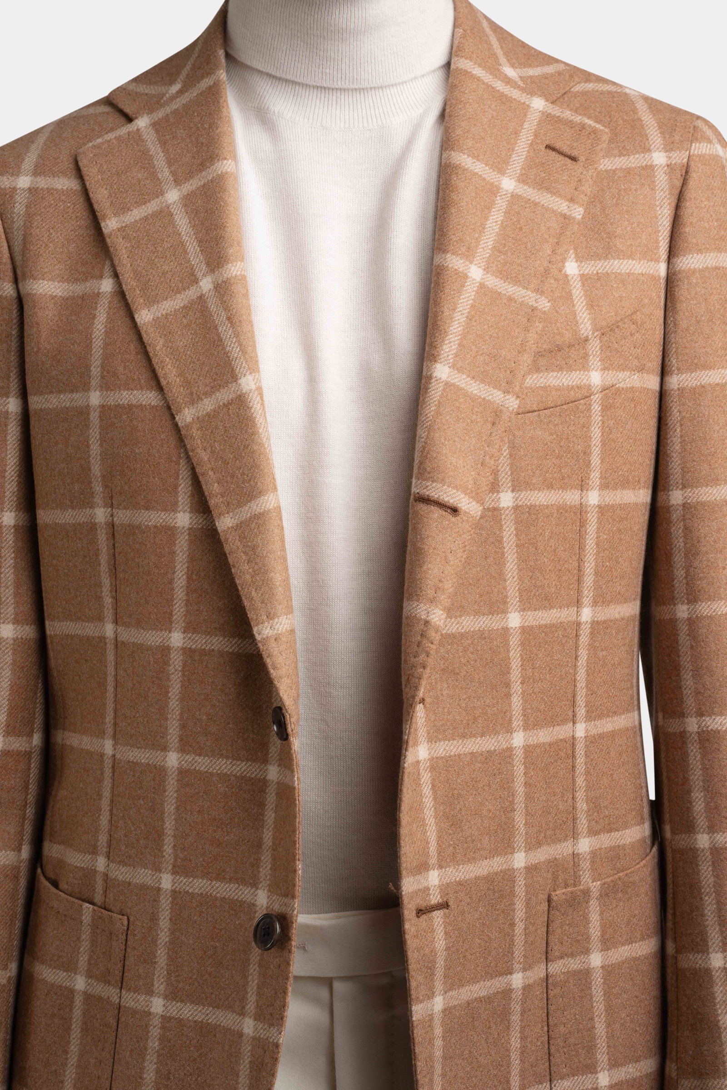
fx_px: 1939
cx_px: 364
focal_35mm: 64
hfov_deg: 21.2
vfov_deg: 31.4
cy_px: 545
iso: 100
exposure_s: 1/125
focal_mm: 64
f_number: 8
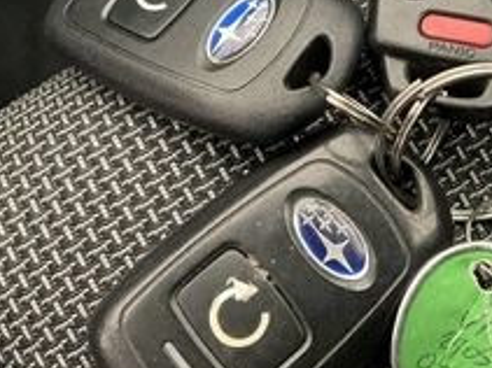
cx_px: 380
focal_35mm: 55
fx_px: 781
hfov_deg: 34.1
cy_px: 149
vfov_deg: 26.5
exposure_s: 1/53
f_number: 1.8
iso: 320
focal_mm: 3
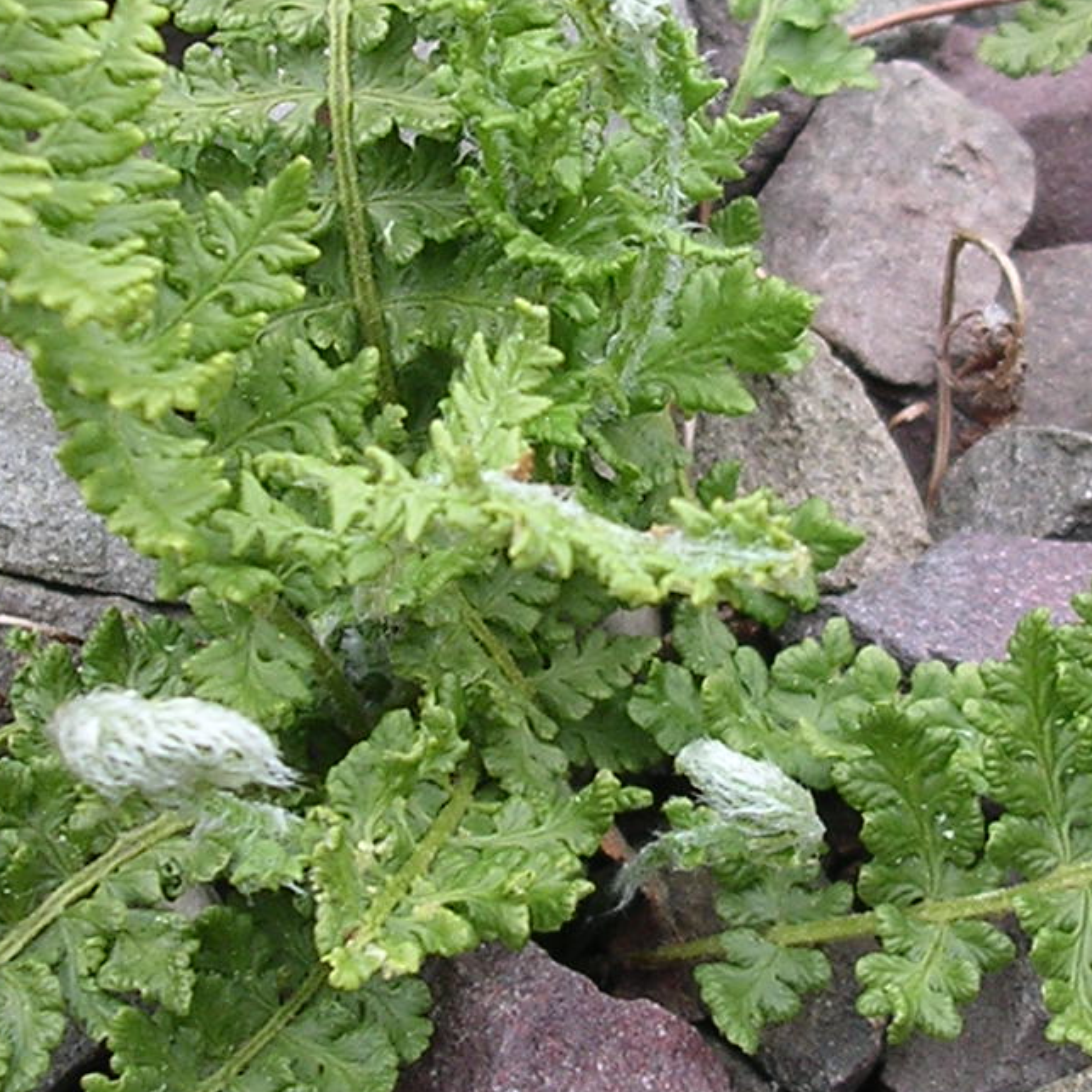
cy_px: 581
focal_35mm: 107
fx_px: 3819
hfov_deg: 16.3
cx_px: 657
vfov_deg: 16.3
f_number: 2.8
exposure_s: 1/53.4
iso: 100
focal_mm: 5.8
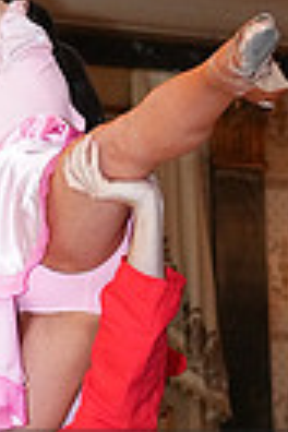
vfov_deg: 9.6
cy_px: 540
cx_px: -67
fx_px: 2532
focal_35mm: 211
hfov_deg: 6.5
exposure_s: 1/200
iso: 5000
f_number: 4
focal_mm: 48
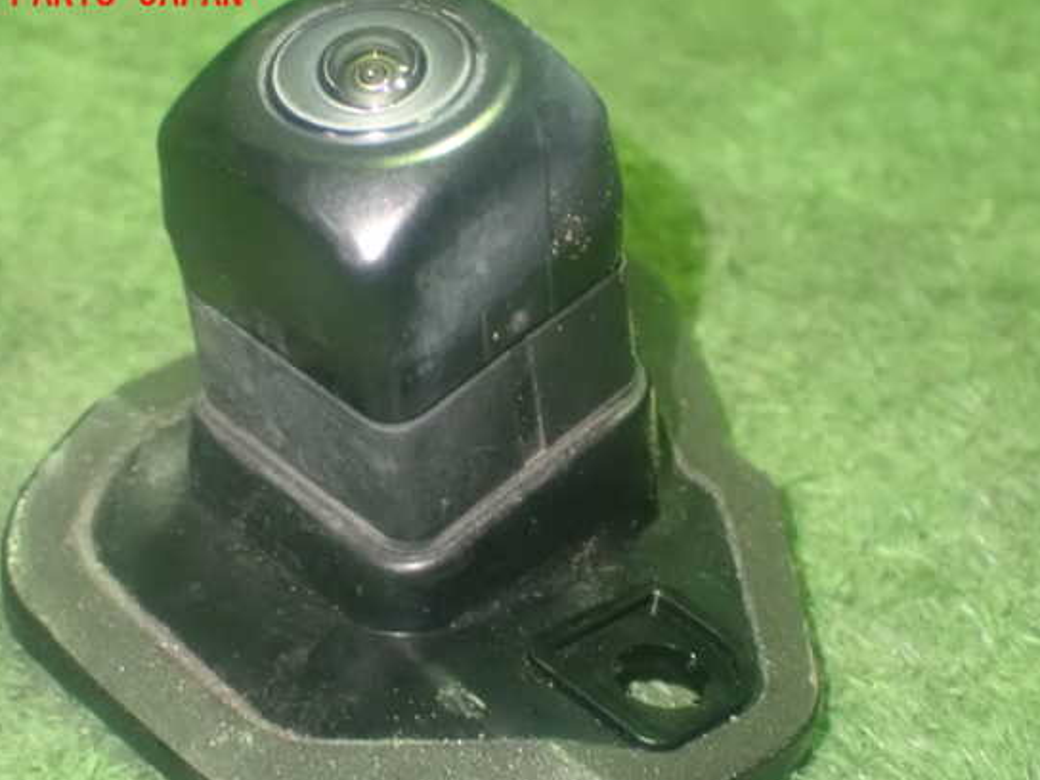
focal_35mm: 85
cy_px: 400
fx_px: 2554
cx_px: 468
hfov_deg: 23.0
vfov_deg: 17.4
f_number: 4.1
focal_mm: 13.65
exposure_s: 1/15
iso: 1600
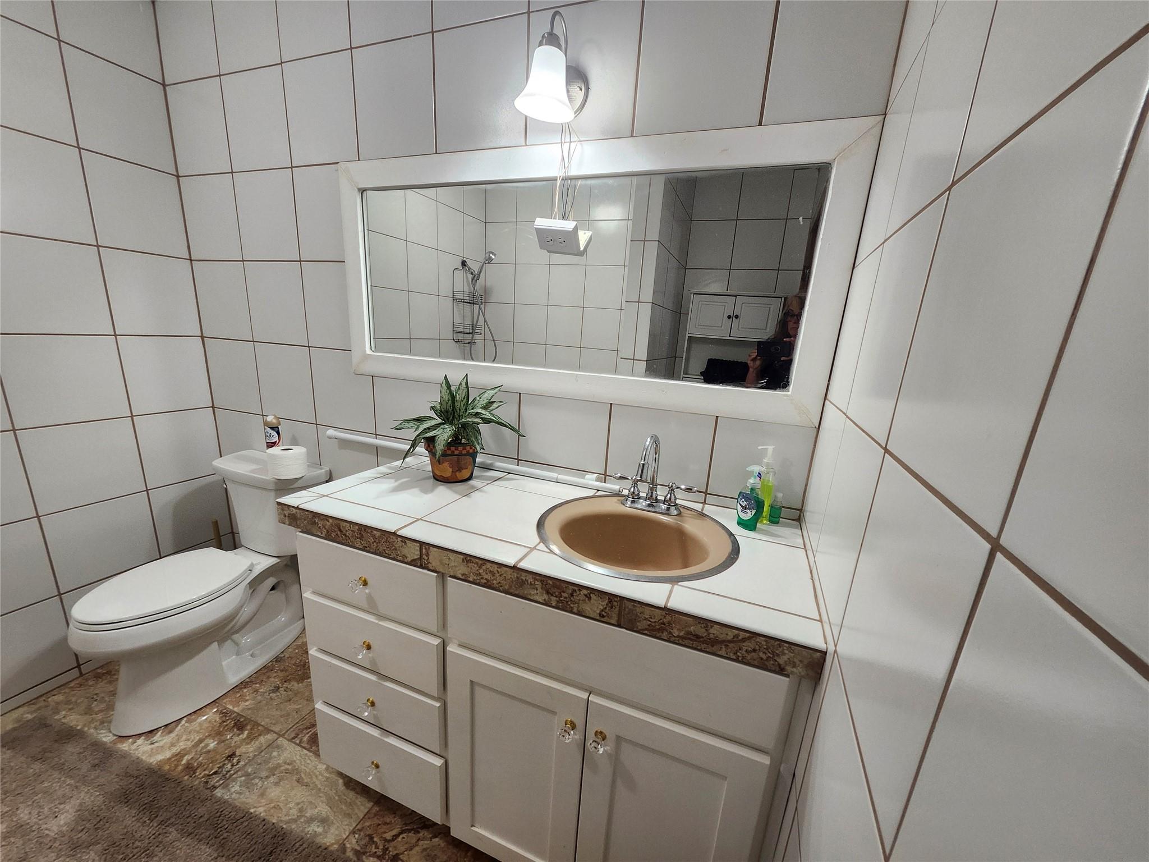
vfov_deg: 89.9
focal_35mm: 13
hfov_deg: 106.2
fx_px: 432
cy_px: 431
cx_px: 574
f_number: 2.2
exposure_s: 1/60
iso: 160
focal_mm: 1.74
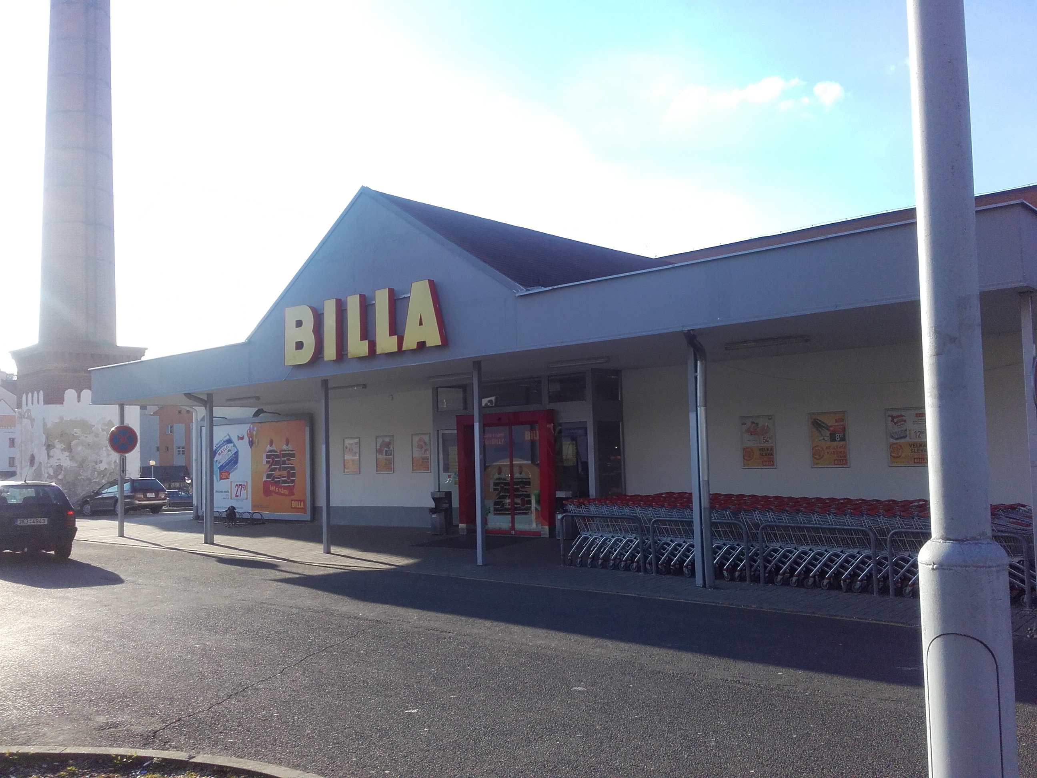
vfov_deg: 45.4
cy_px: 389
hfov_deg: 58.4
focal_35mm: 31
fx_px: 929
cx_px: 518
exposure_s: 1/537
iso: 50
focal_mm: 3.3
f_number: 2.2
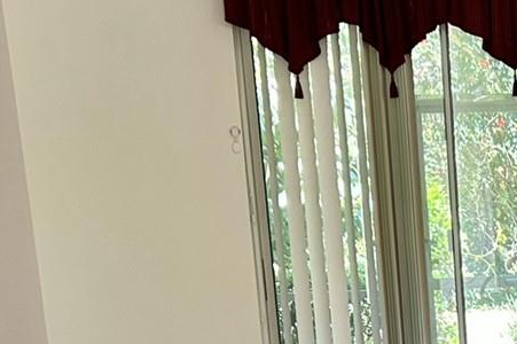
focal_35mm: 96
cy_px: 539
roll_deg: +2.3
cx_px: 622
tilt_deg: -13.7
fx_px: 1378
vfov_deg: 13.3
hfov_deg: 19.9
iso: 125
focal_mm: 5.7
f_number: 1.5
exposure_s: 1/121
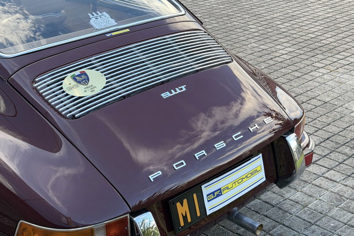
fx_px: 560
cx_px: 154
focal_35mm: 57
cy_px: 127
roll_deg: +0.7
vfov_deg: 23.7
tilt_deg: -24.4
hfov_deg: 35.0
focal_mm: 6.76
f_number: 1.78
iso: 64
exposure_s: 1/324
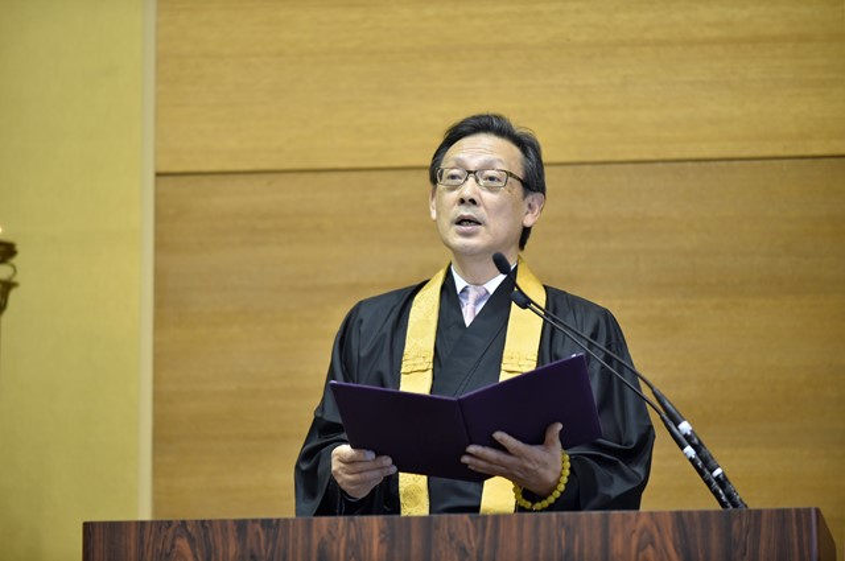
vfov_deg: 6.8
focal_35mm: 200
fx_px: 4688
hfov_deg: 10.3
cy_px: 280
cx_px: 422
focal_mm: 200
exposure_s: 1/125
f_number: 2.8
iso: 1600
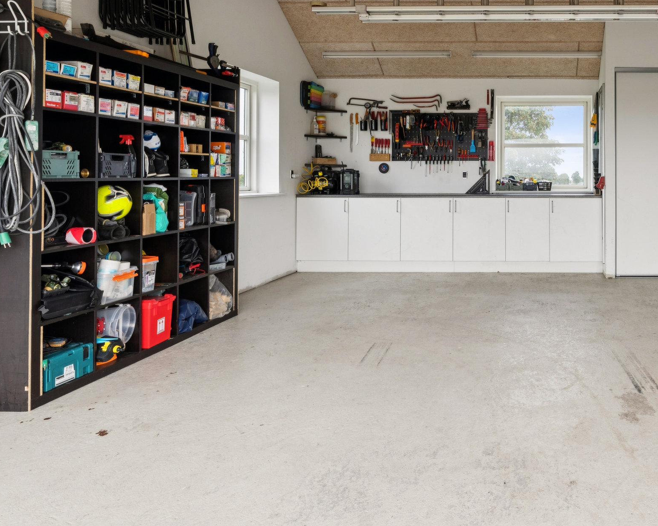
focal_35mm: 29
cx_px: 529
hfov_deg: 56.0
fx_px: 565
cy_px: 171
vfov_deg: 49.0
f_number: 10
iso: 200
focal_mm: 16
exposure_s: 1/50
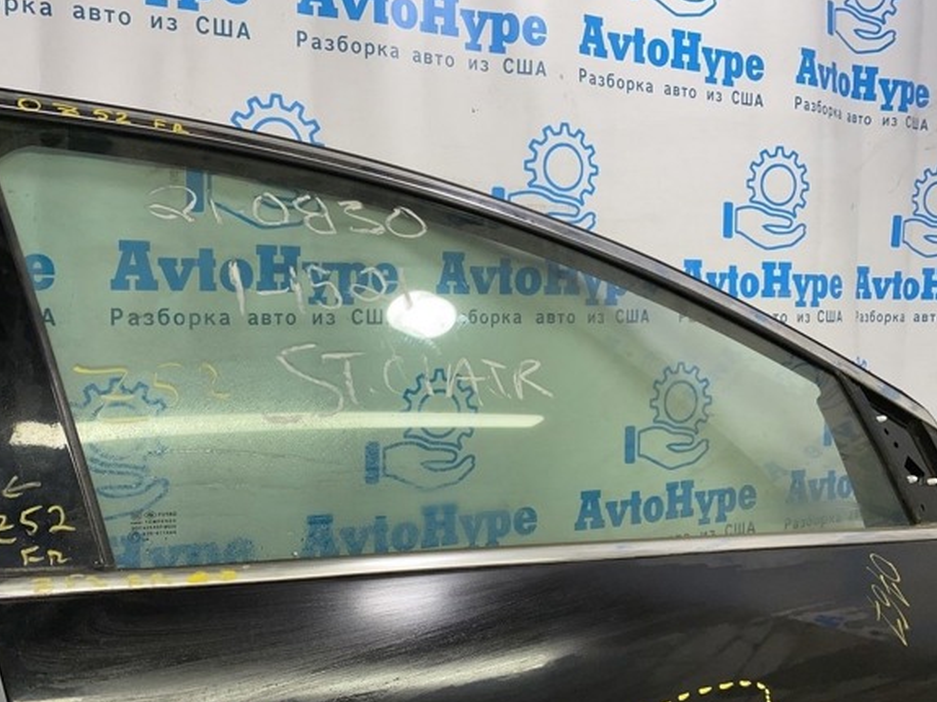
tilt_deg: -1.9
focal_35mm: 29
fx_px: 785
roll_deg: -0.3
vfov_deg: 48.2
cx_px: 418
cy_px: 359
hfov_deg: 61.5
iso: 32
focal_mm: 4.25
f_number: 1.8
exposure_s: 1/262
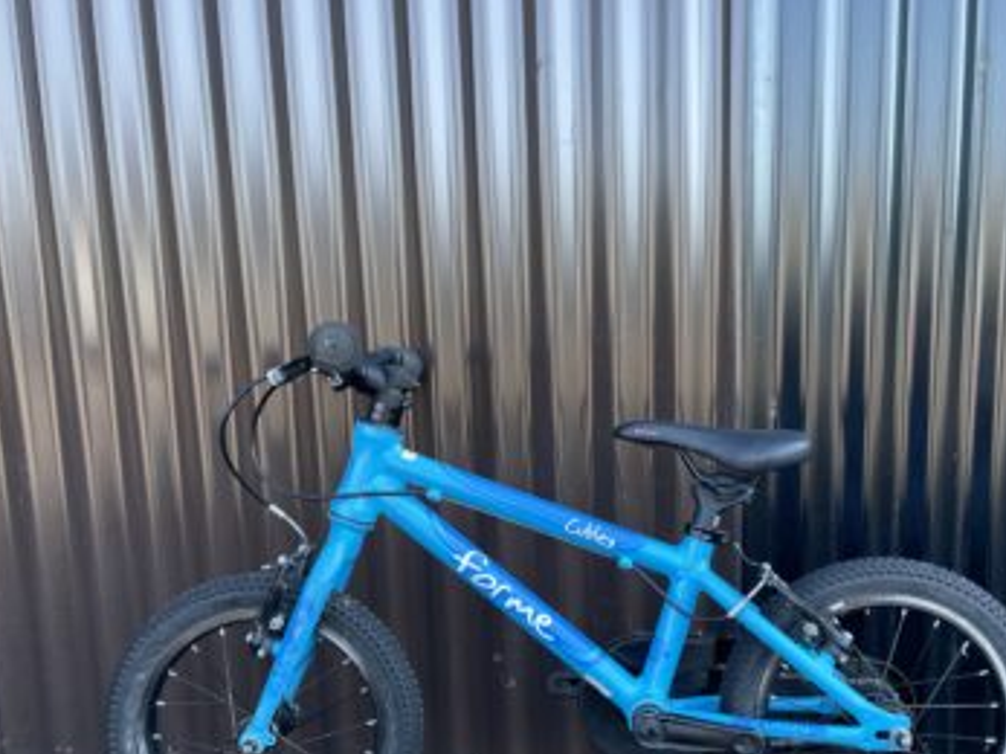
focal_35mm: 36
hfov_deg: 51.3
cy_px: 510
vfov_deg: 39.1
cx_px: 562
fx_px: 1046
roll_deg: +1.2
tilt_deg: -11.7
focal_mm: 4.2
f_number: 1.6
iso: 50
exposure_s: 1/121
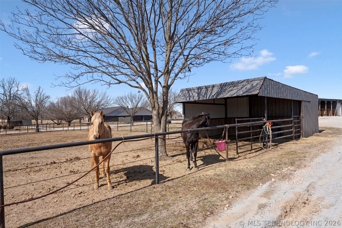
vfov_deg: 54.3
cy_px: 114
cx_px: 171
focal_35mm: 23
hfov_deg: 75.1
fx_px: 222
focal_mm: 23.4
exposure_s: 1/500
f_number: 8
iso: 125
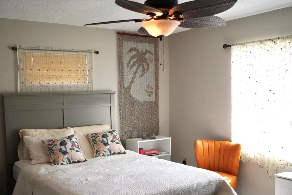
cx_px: 116
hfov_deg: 49.2
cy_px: 123
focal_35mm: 39
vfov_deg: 34.0
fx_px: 316
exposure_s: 1/2500
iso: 12800
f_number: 3.5
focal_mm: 29
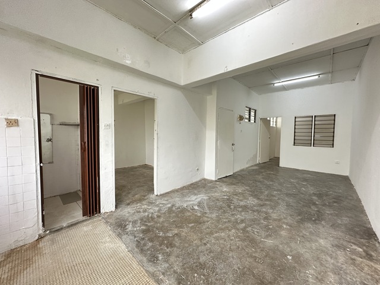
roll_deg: -0.1
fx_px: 154
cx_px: 190
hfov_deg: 102.1
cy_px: 142
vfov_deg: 85.7
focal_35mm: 14
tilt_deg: -1.9
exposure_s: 1/50
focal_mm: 2.22
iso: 250
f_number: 2.2
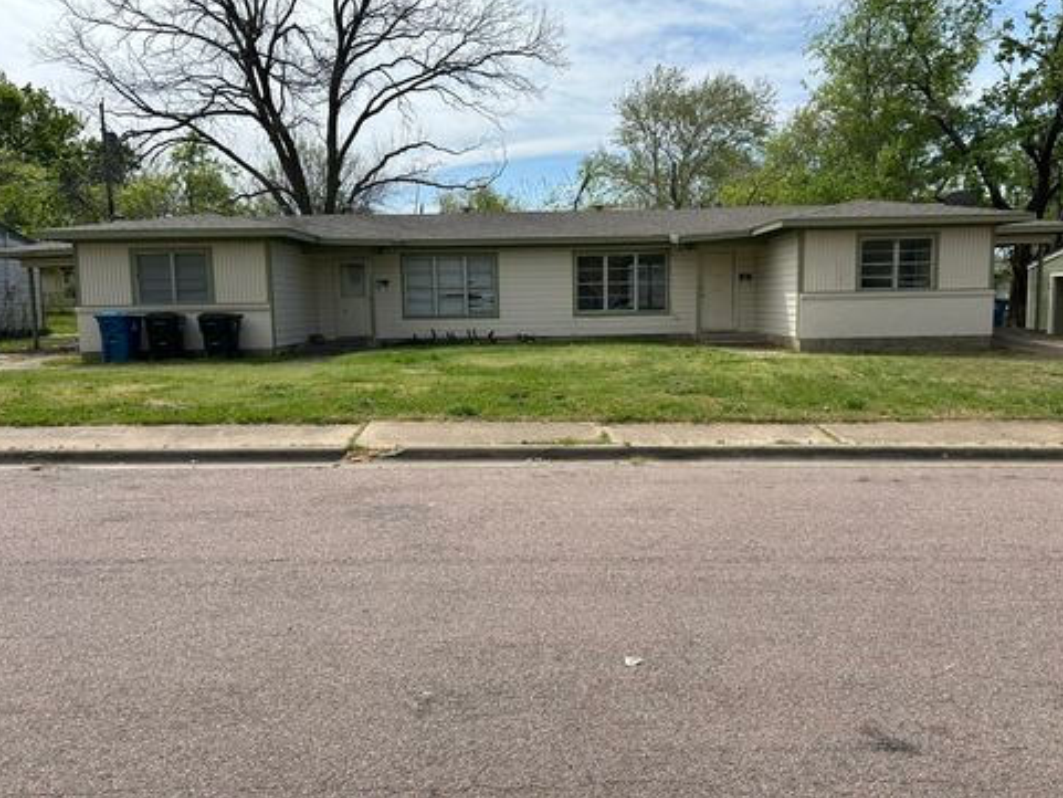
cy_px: 388
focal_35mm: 27
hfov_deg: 65.3
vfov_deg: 51.4
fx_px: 829
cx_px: 539
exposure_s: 1/5587
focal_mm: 5.7
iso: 50
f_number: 1.5
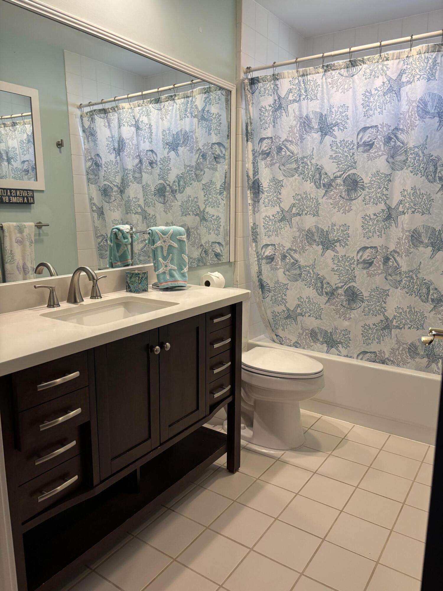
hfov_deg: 53.1
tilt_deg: -10.7
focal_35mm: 26
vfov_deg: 67.3
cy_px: 296
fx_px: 444
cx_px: 222
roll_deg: -0.8
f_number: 1.6
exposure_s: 1/120
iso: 125
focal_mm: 5.96
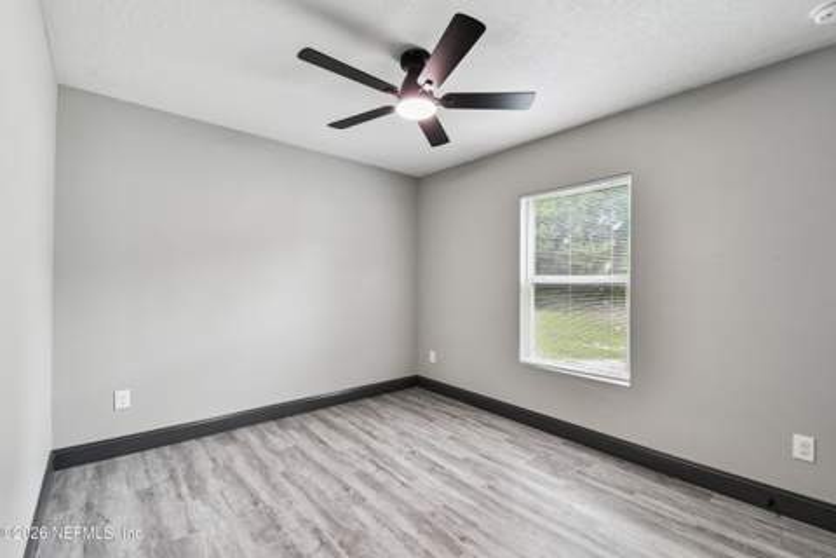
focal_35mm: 15
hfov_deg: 100.4
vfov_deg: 77.3
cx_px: 418
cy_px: 279
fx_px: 348
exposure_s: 1/2.5
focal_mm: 10
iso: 125
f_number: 7.1
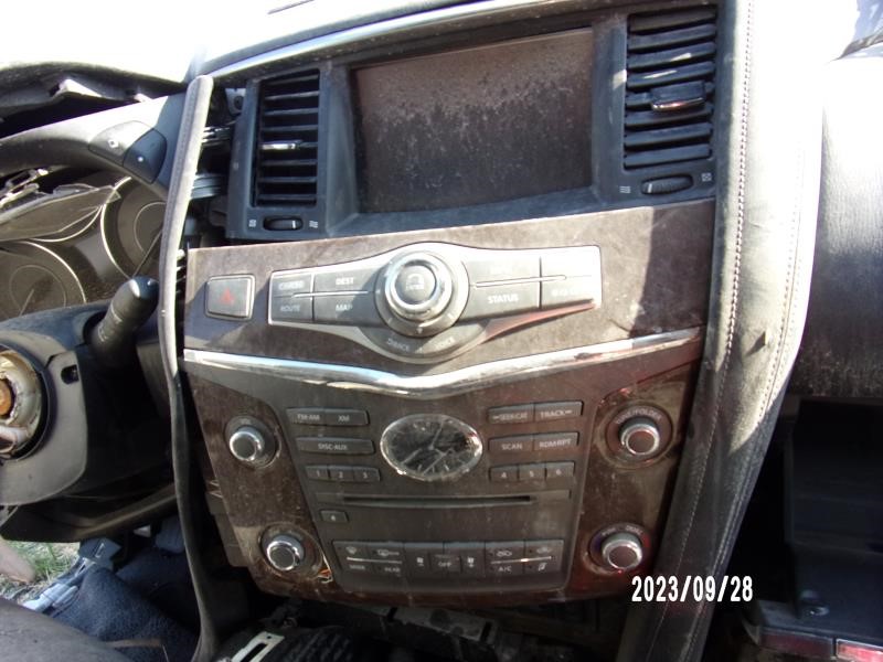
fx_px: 612
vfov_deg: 56.8
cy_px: 331
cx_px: 442
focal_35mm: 24
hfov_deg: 71.6
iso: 80
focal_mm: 4.3
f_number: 3.3
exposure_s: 1/100
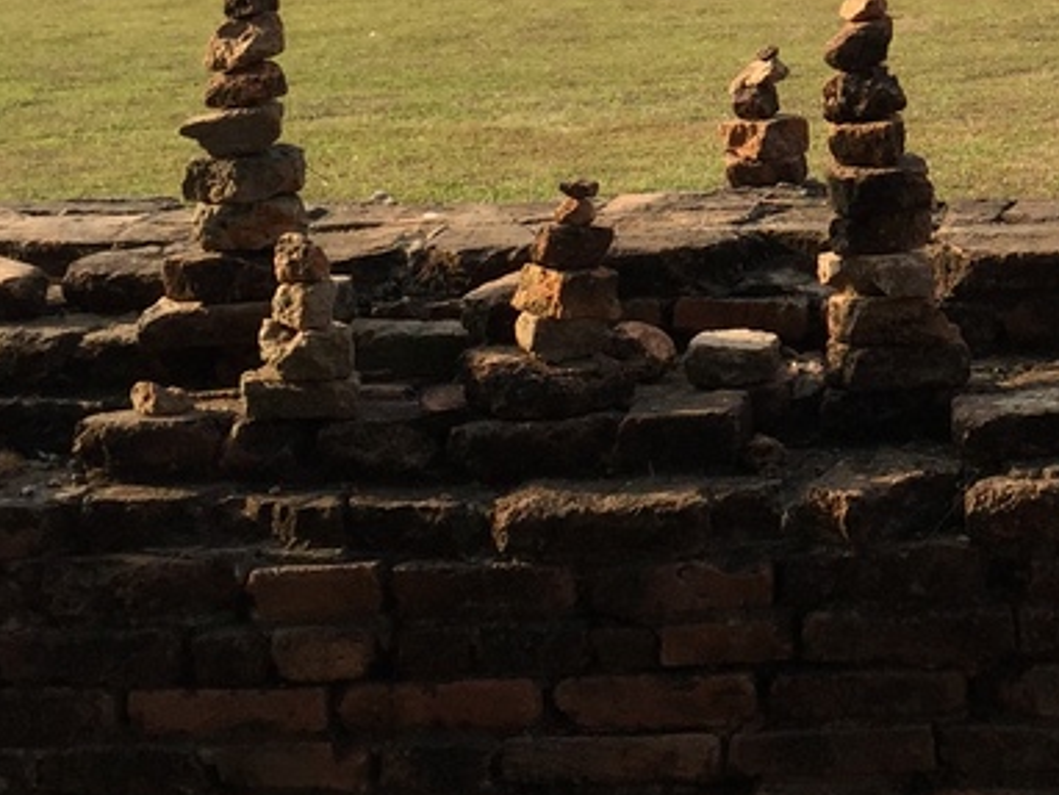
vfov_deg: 15.7
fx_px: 2786
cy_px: -139
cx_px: 1164
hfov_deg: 20.5
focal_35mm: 91
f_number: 2.2
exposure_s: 1/1522
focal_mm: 4.15
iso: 32
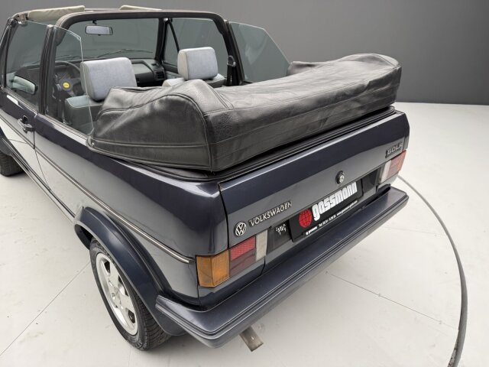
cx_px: 244
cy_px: 184
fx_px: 339
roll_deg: -1.2
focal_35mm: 24
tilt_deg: -26.7
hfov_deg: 71.6
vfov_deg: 56.8
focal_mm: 6.76
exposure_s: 1/49
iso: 125
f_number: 1.78
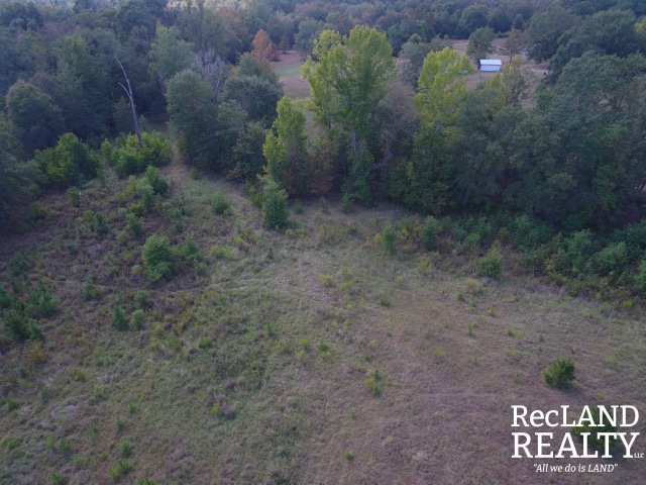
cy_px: 242
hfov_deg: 81.7
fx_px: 373
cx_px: 323
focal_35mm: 20
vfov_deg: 66.0
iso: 100
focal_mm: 3.61
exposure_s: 1/185
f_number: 2.8
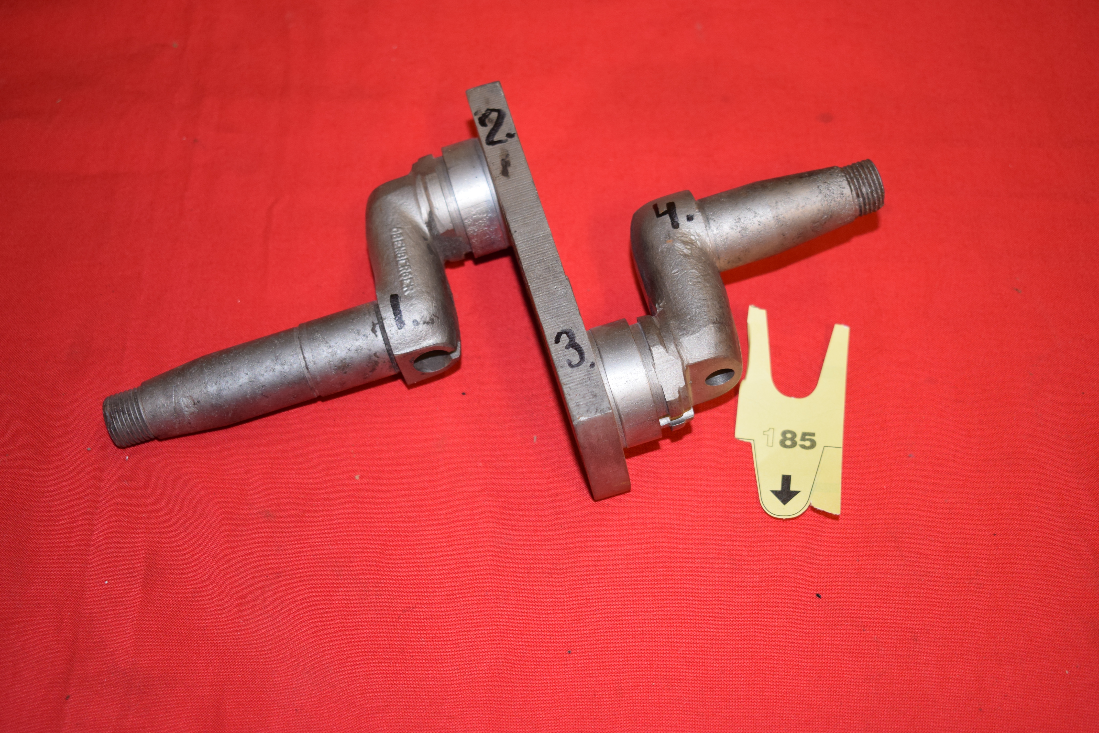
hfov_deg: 41.1
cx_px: 550
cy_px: 366
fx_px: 1466
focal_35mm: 48
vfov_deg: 28.1
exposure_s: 1/60
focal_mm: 32
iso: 640
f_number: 5
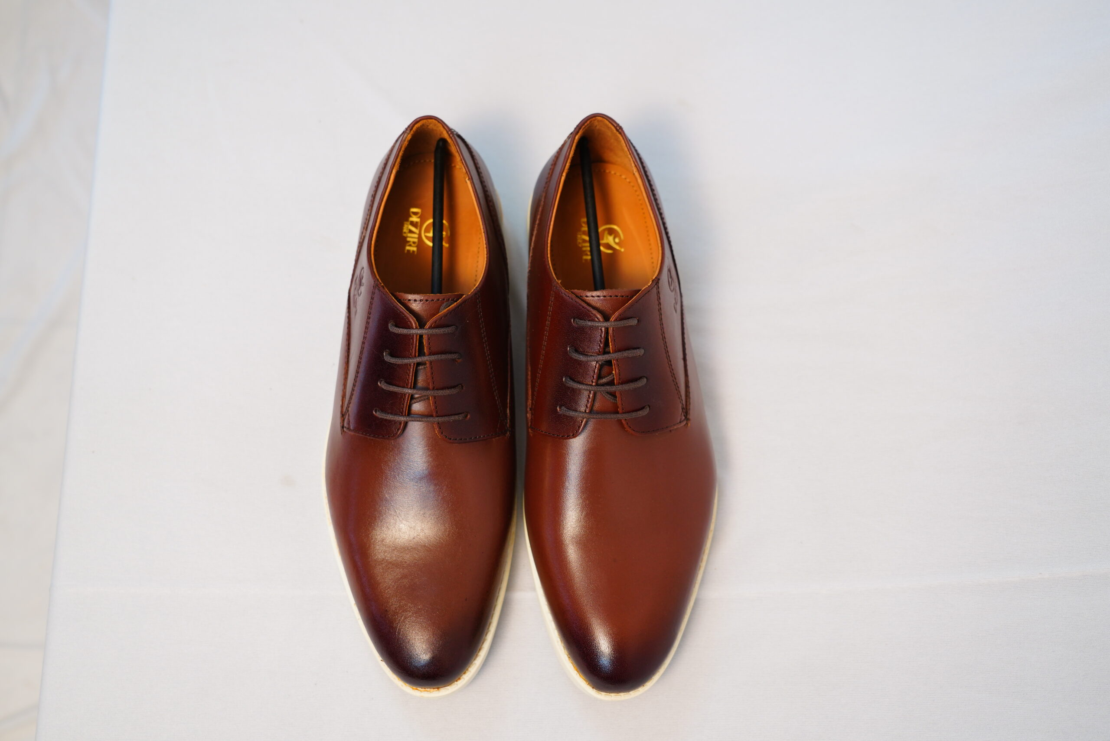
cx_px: 555
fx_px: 1604
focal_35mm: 52
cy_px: 370
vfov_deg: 26.0
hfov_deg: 38.2
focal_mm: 52
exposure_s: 1/125
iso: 640
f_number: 5
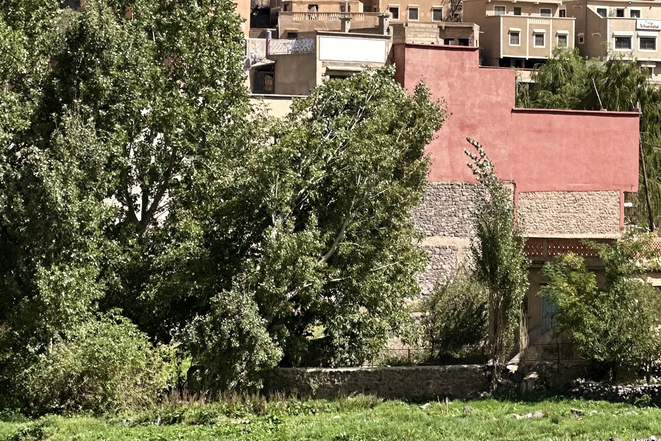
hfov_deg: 11.3
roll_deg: -0.5
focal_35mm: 180
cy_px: -89
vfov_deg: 7.6
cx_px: 615
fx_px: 3305
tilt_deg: +5.3
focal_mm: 9
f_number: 2.8
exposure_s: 1/677
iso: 32
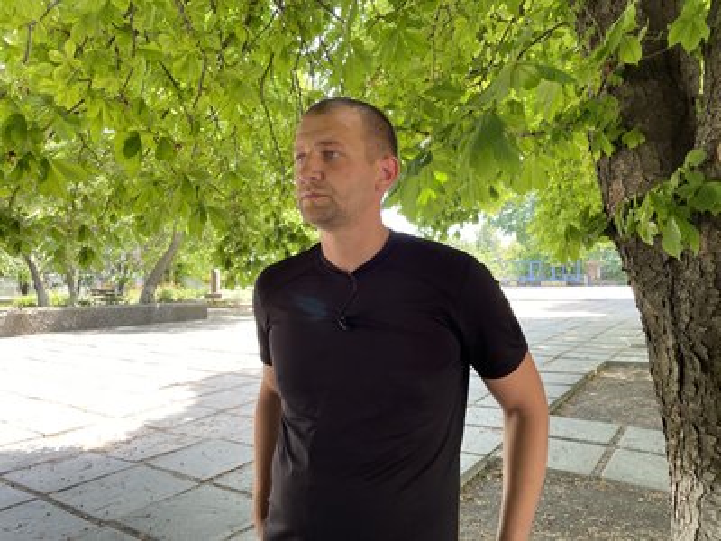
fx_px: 542
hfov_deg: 67.3
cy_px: 270
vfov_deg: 53.1
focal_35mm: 26
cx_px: 360
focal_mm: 4.2
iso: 40
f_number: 1.6
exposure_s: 1/121
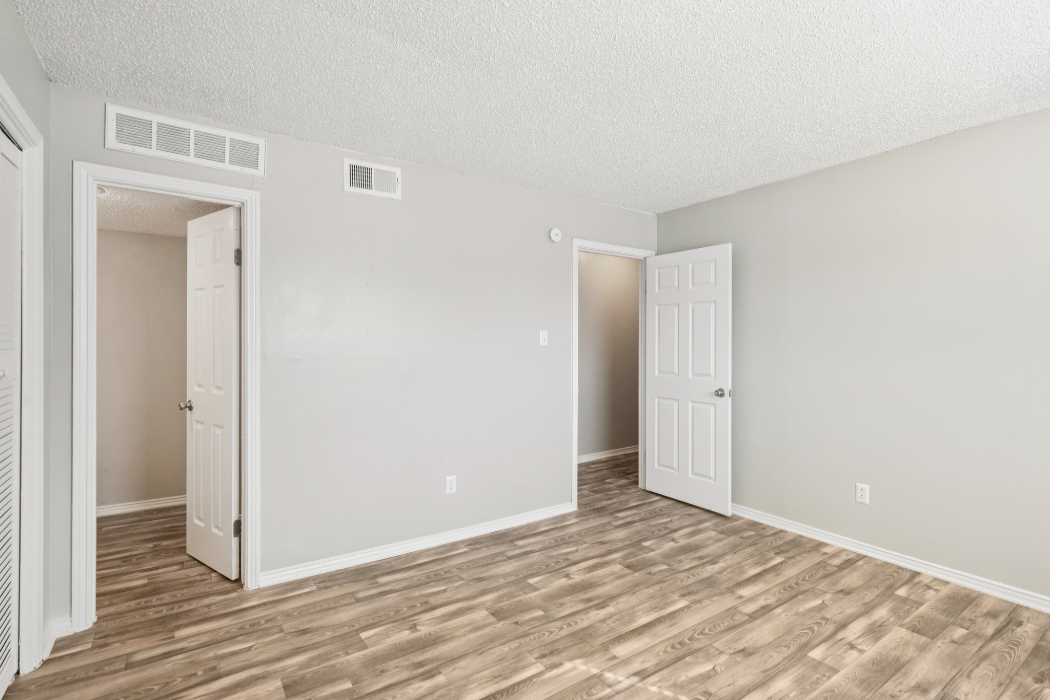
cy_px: 350
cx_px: 525
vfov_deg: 73.7
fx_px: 467
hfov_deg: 96.7
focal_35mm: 16
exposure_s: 1/30
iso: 200
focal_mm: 16
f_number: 8
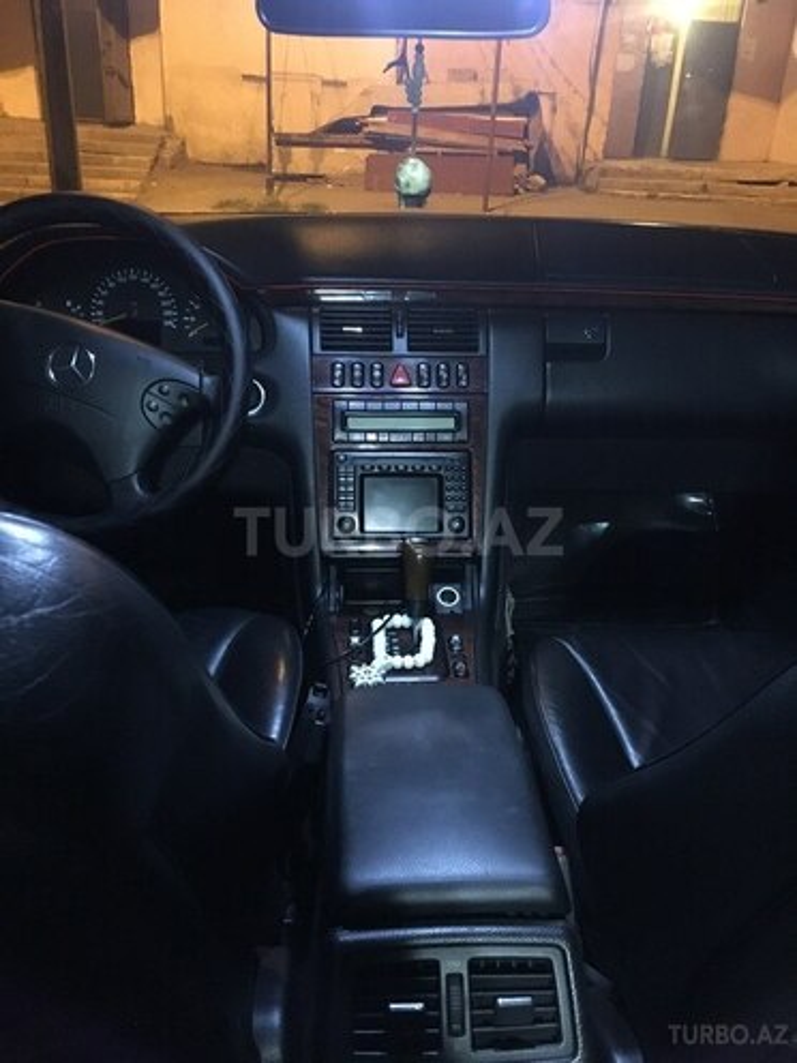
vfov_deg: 61.7
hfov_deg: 48.2
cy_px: 532
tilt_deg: -25.1
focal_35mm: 29
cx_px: 398
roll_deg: -3.5
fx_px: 890
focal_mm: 4.15
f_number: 2.2
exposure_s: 1/17
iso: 640
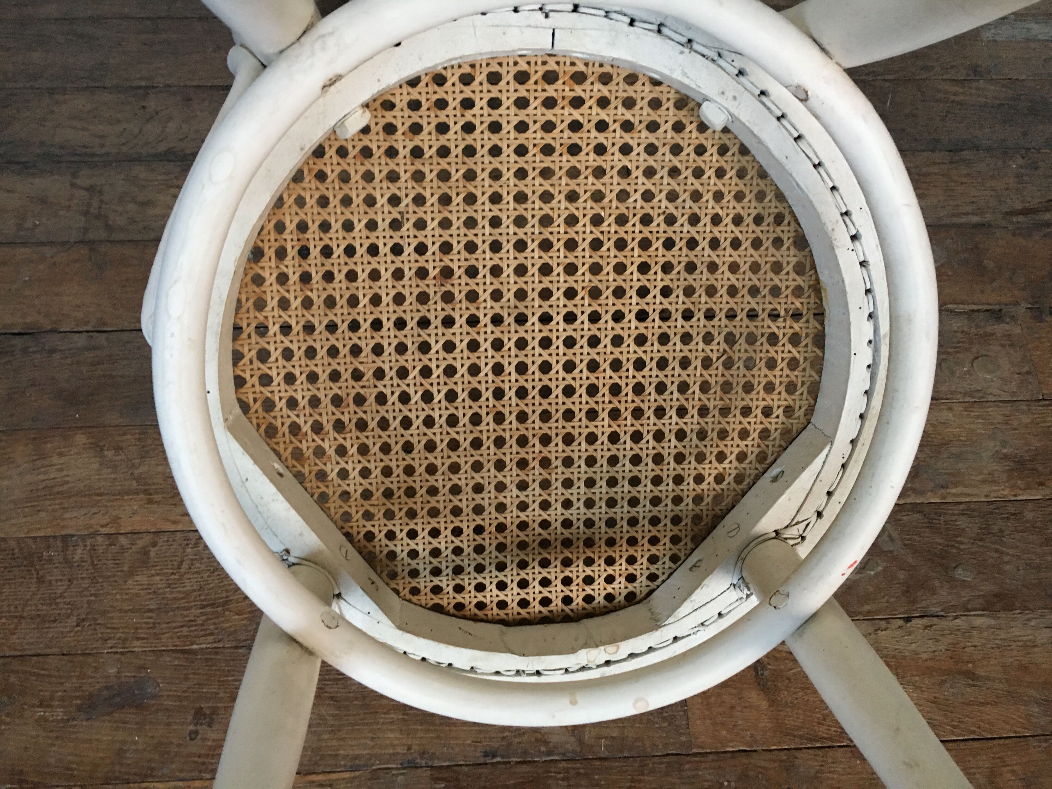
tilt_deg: -67.4
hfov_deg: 61.7
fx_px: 881
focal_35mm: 29
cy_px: 394
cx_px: 526
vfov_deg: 48.2
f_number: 2.2
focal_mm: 4.15
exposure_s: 1/33
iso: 200
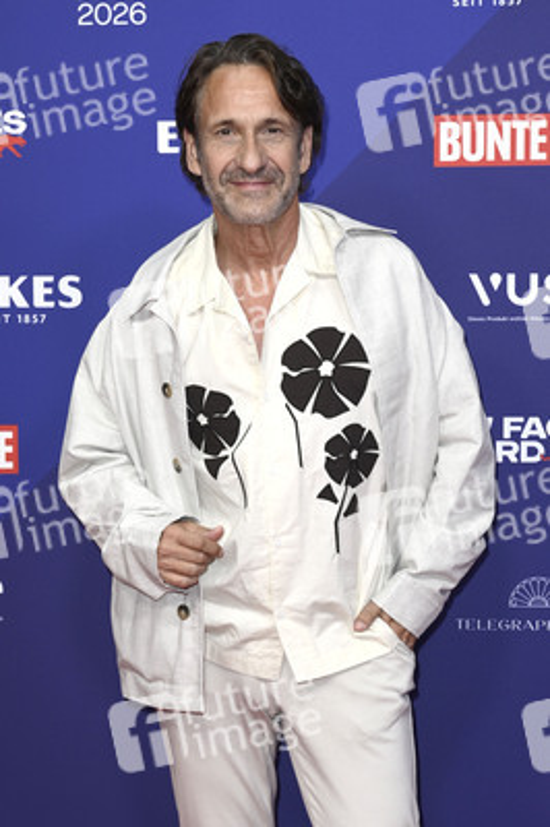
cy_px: 414
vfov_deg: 28.9
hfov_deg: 19.4
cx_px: 275
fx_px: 1607
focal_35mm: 70
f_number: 5.6
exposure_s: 1/250
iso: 400
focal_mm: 70
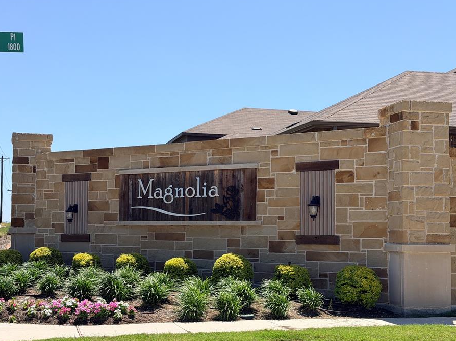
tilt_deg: +3.1
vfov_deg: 26.5
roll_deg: -0.5
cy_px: 190
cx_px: 222
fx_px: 724
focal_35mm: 55
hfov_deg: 34.9
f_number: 1.78
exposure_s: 1/4878
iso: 64
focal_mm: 6.76
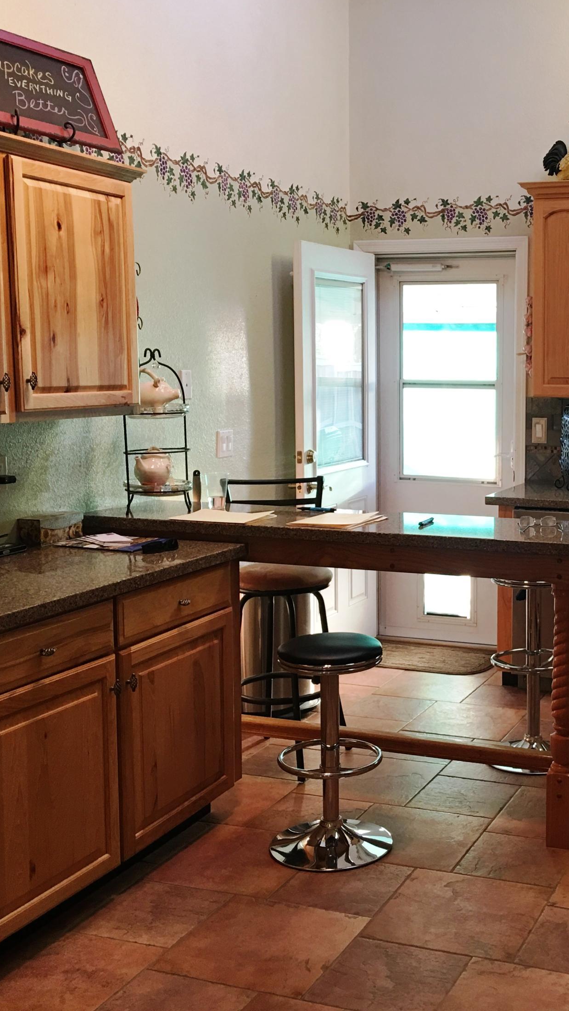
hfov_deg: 27.0
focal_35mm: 43
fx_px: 1153
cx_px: 476
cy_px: 497
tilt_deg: -6.5
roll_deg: -0.8
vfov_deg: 47.4
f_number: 2.2
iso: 40
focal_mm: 4.15
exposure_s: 1/15
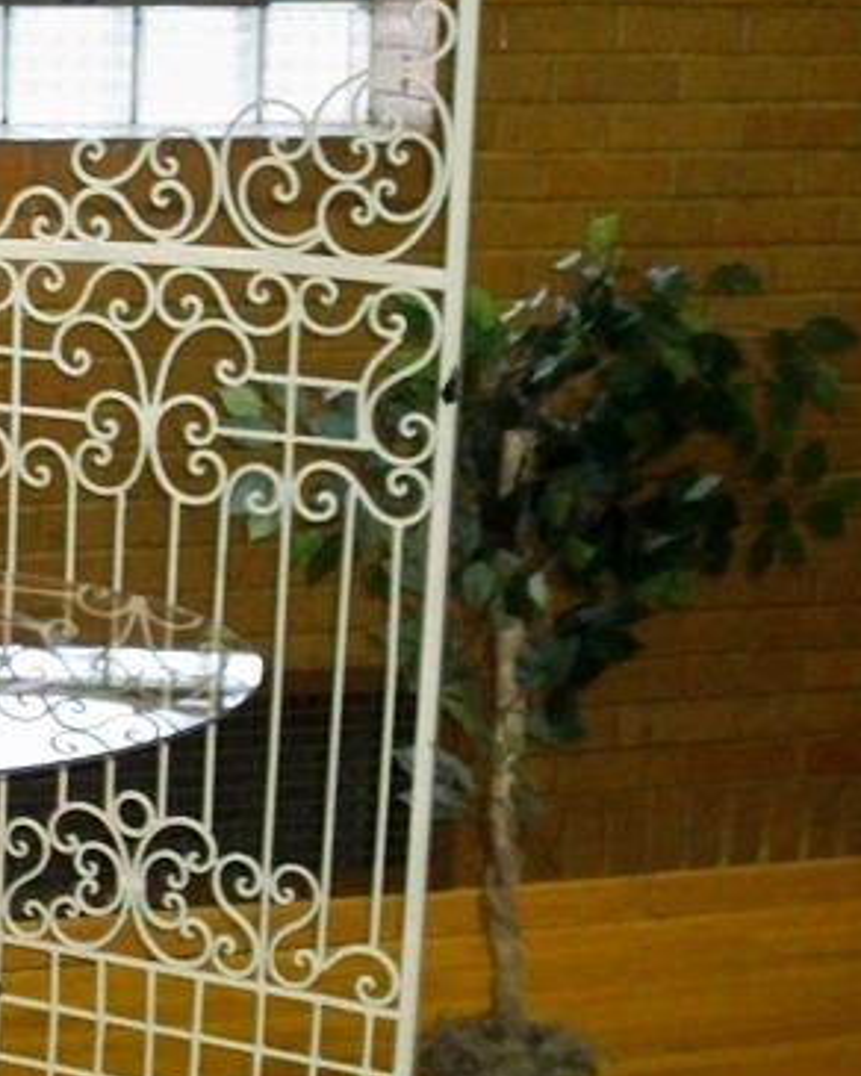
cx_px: -369
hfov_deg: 14.1
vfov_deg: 18.6
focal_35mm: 103
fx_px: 3281
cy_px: 644
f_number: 3.5
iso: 400
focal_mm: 7.8
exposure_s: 1/60
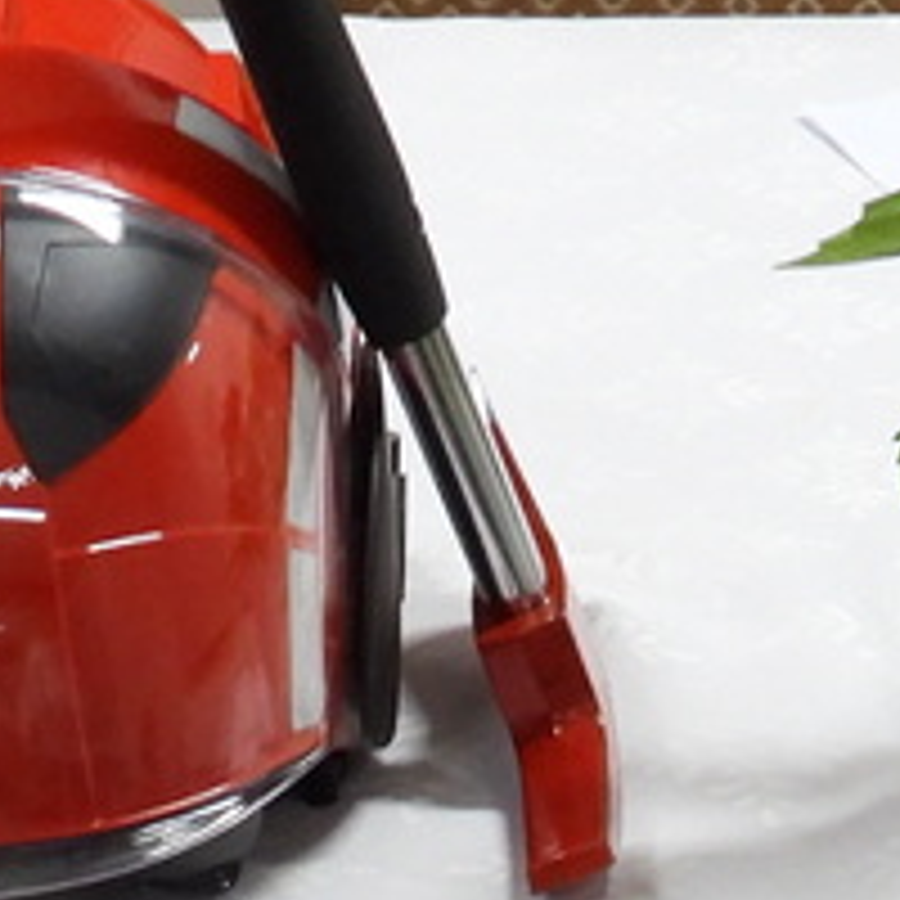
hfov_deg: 10.1
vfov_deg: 9.6
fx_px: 5001
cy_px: 1746
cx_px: -171
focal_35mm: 170
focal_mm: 5.8
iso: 400
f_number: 3.2
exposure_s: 1/25
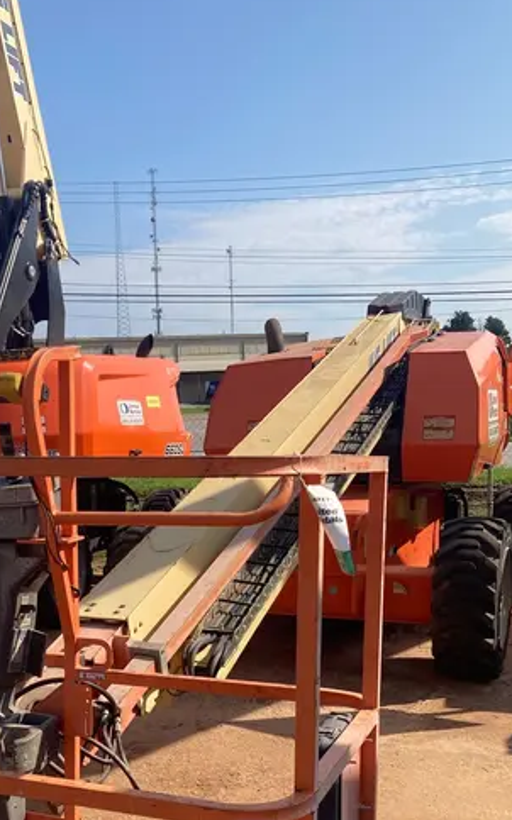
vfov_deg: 43.1
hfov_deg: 27.9
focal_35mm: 45
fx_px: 1006
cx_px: 93
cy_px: 609
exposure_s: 1/1736
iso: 20
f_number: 1.8
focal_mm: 3.99
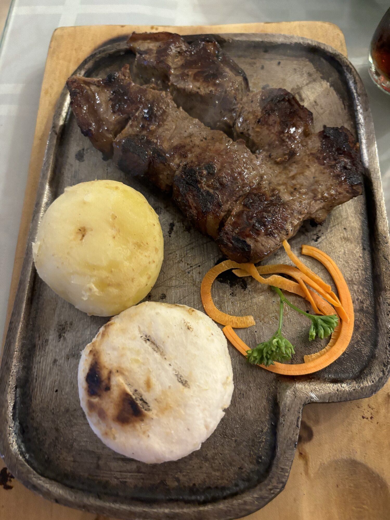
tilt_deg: -70.6
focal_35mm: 26
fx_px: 391
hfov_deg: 53.1
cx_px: 195
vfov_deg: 67.3
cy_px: 260
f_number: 1.6
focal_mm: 5.96
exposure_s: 1/30
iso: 500
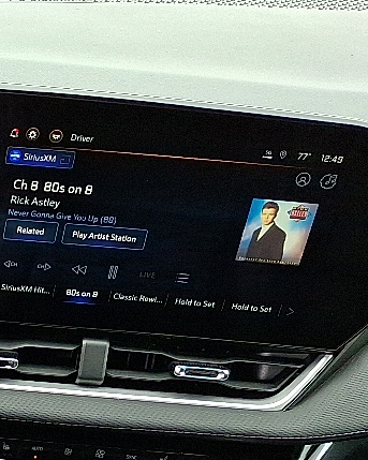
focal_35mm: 91
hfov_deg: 14.7
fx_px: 1239
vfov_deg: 19.2
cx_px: -306
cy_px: 622
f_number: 1.8
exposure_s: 1/250
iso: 30
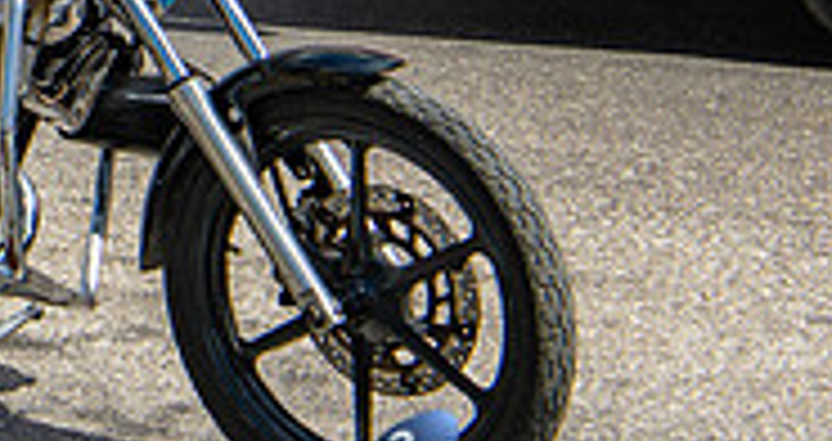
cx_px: -439
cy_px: -323
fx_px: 3699
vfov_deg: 6.7
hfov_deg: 12.2
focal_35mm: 170
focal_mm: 48
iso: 100
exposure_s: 1/250
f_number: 8
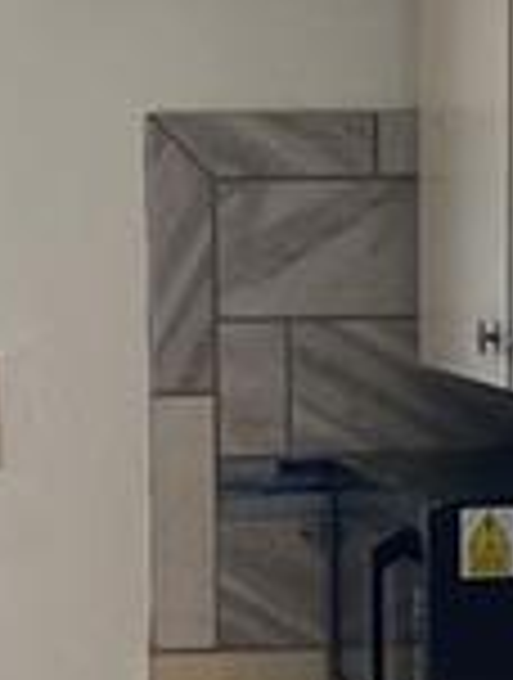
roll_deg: +0.4
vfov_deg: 9.4
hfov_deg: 7.2
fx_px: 4053
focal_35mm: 206
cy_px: 892
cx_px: 315
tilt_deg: -10.3
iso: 64
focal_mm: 4.25
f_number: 1.8
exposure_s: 1/60
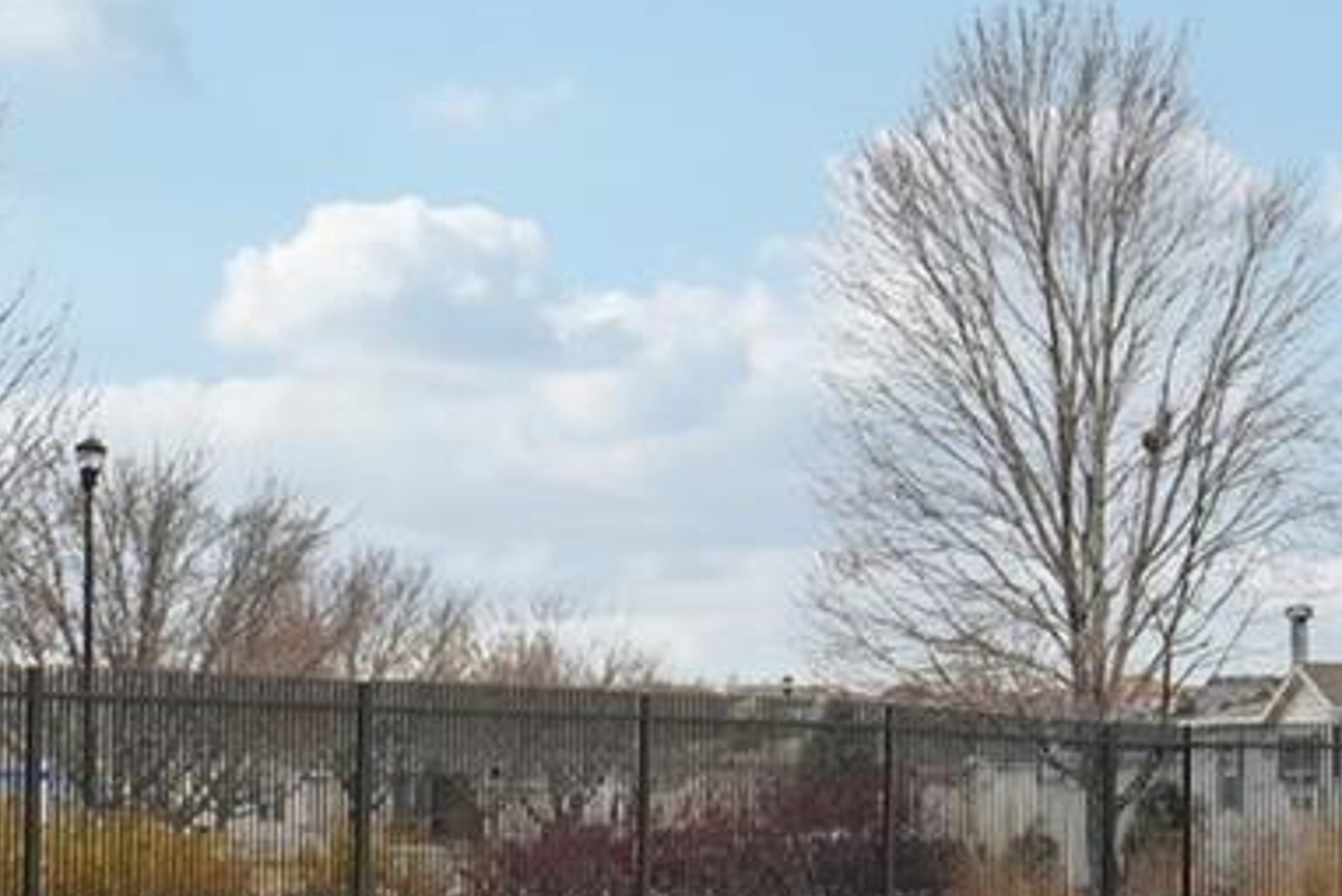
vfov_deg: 12.1
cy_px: 738
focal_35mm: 113
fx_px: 4214
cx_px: 1064
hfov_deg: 17.9
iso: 400
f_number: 8
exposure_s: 1/1250
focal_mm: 18
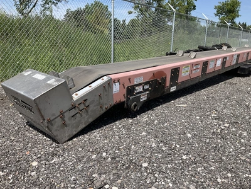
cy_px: 94
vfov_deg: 48.2
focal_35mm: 29
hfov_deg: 61.7
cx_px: 126
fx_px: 210
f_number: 1.8
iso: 25
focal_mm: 3
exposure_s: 1/1912
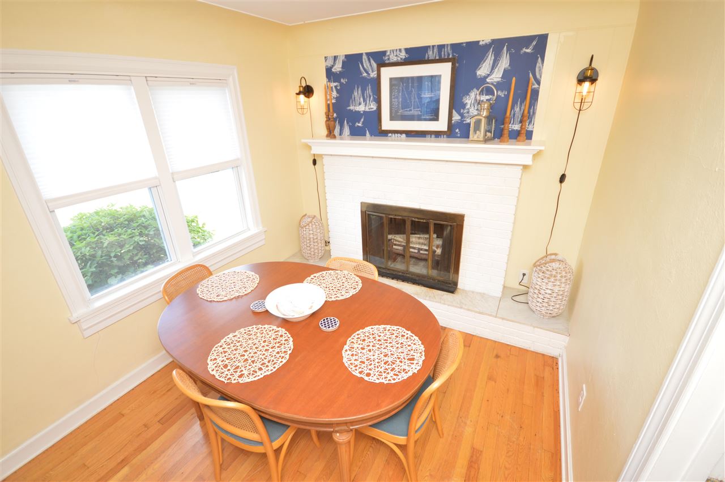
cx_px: 362
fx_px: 302
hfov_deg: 100.4
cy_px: 241
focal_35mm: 15
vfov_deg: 77.2
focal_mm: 10
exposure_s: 1/60
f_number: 4
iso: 400
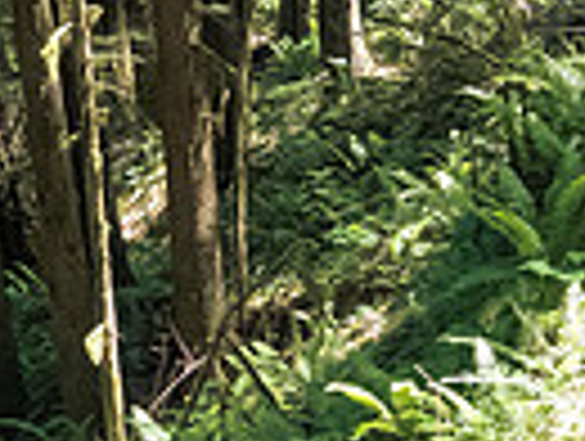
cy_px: 25
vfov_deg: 13.7
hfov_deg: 16.0
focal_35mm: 107
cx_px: 994
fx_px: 1812
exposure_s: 1/1000
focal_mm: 12
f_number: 2.8
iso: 3200
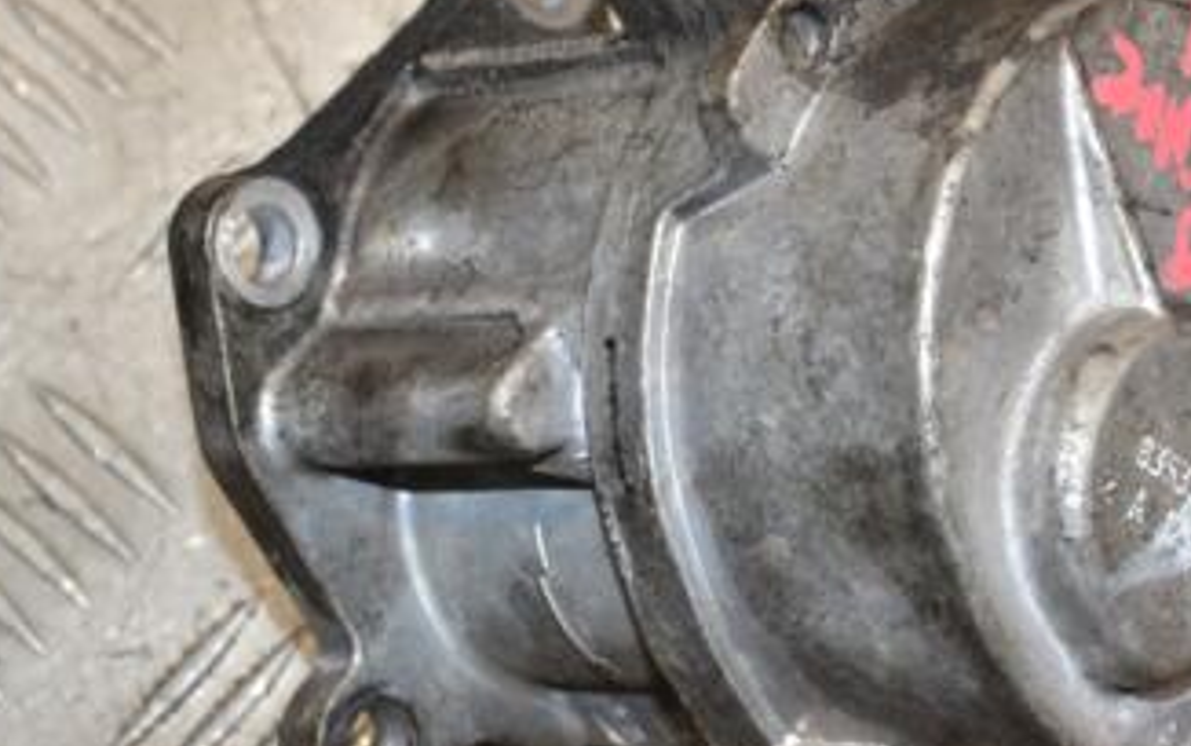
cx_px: 753
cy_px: 391
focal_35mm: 107
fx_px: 3474
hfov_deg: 19.4
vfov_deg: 12.2
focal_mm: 38
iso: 800
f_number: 5
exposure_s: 1/200
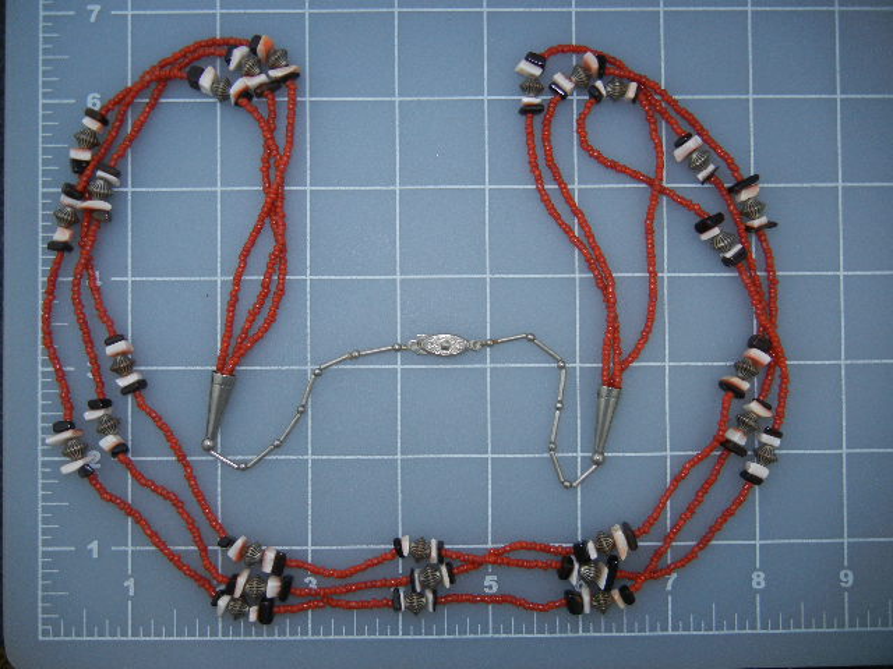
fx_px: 774
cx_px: 446
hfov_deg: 60.0
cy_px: 334
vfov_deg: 46.8
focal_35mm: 30
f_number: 3.5
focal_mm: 5.4
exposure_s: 1/30
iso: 205
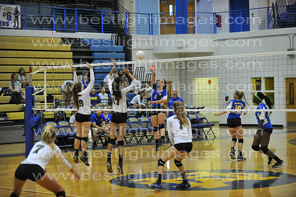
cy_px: 98
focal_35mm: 140
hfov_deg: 14.7
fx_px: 1150
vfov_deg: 9.8
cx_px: 148
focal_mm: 140
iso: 8000
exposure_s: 1/800
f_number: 3.2
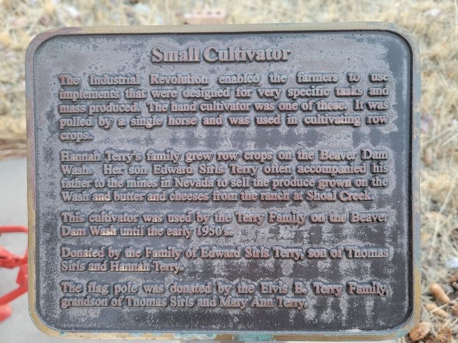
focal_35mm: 26
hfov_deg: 67.3
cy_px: 172
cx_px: 229
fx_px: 344
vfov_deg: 53.1
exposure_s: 1/40
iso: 200
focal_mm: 5.4
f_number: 1.8
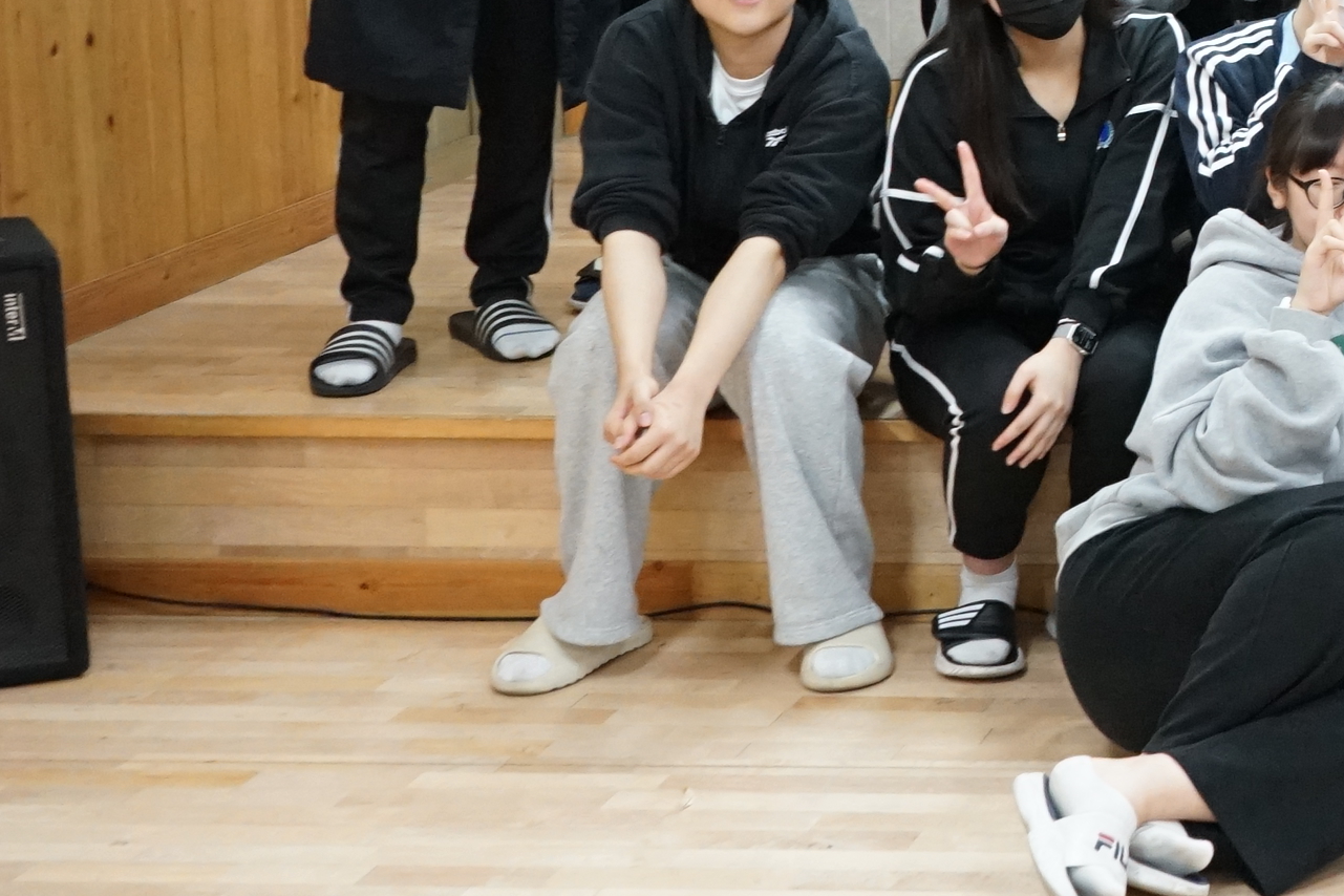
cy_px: -73
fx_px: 3210
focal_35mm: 86
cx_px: 1928
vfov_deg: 15.5
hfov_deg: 20.7
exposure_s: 1/80
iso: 4000
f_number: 7.1
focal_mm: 28
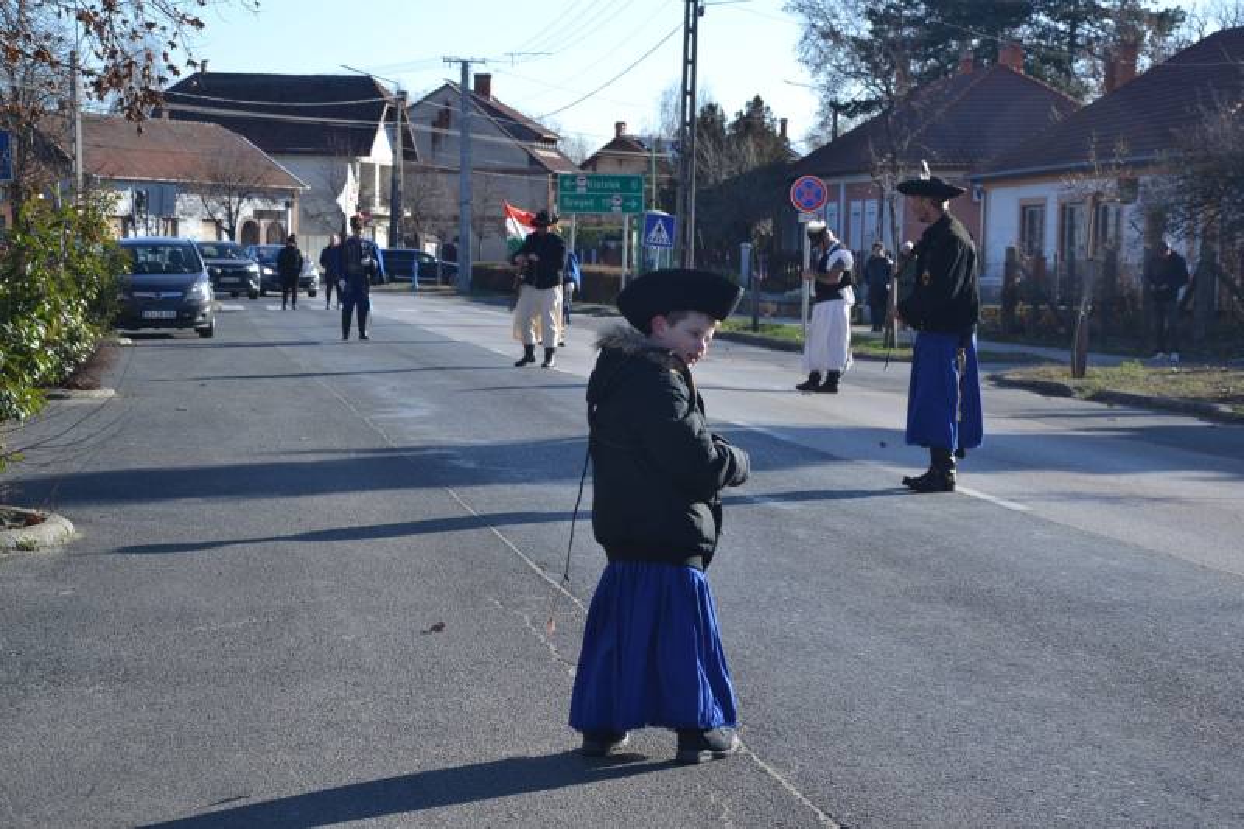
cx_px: 622
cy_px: 414
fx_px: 3006
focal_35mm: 87
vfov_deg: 15.7
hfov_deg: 23.4
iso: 100
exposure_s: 1/200
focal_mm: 58
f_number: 7.1
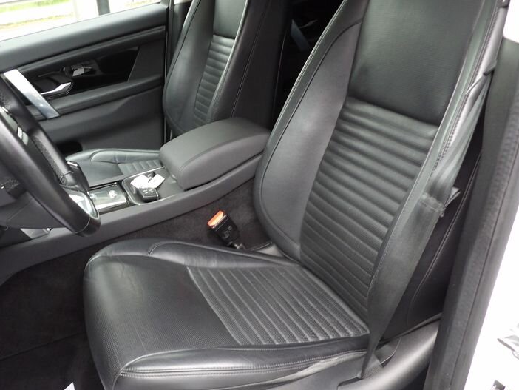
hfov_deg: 51.8
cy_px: 237
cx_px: 183
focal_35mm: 35
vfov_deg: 40.5
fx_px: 525
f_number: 3.2
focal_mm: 4.3
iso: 156
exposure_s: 1/33
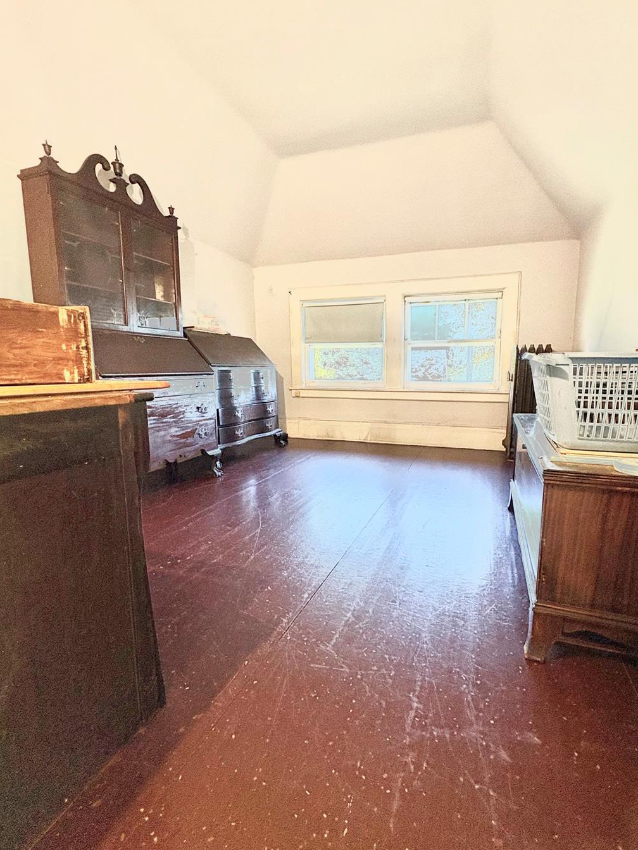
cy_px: 423
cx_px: 351
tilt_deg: -7.8
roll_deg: -0.7
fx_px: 393
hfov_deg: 77.9
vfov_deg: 94.5
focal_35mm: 16
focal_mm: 2.22
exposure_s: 1/60
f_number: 2.2
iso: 250
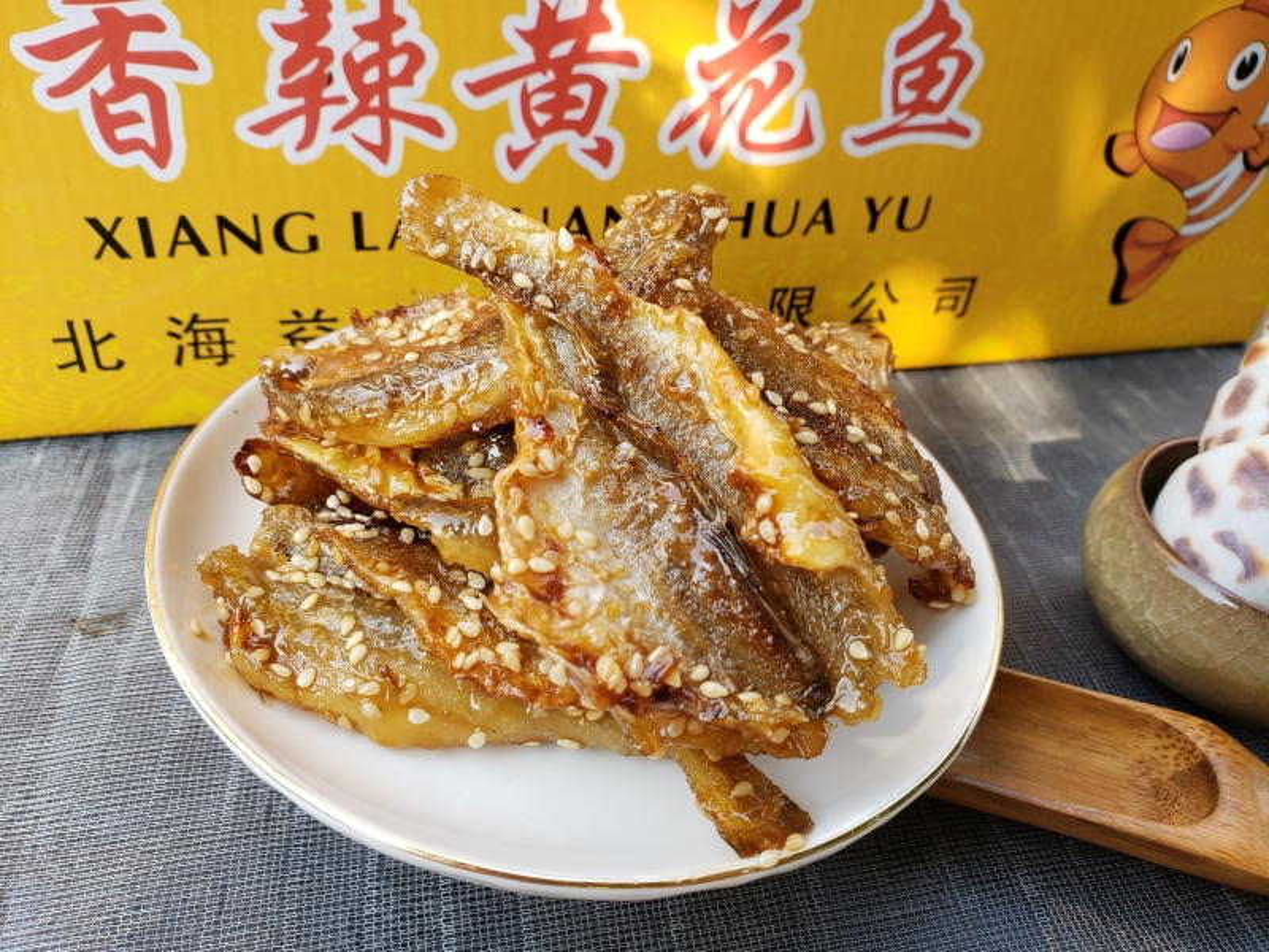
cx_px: 634
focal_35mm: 26
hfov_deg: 67.3
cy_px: 476
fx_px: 953
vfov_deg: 53.1
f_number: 2.4
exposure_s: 1/157
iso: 50
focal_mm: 4.3
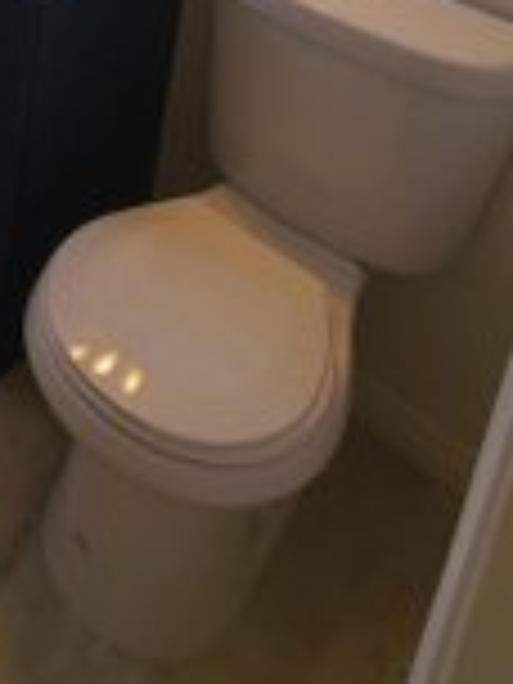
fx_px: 810
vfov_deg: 30.9
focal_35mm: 41
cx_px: -261
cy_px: -279
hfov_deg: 25.8
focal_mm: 2.2
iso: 80
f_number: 2.2
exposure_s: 1/119
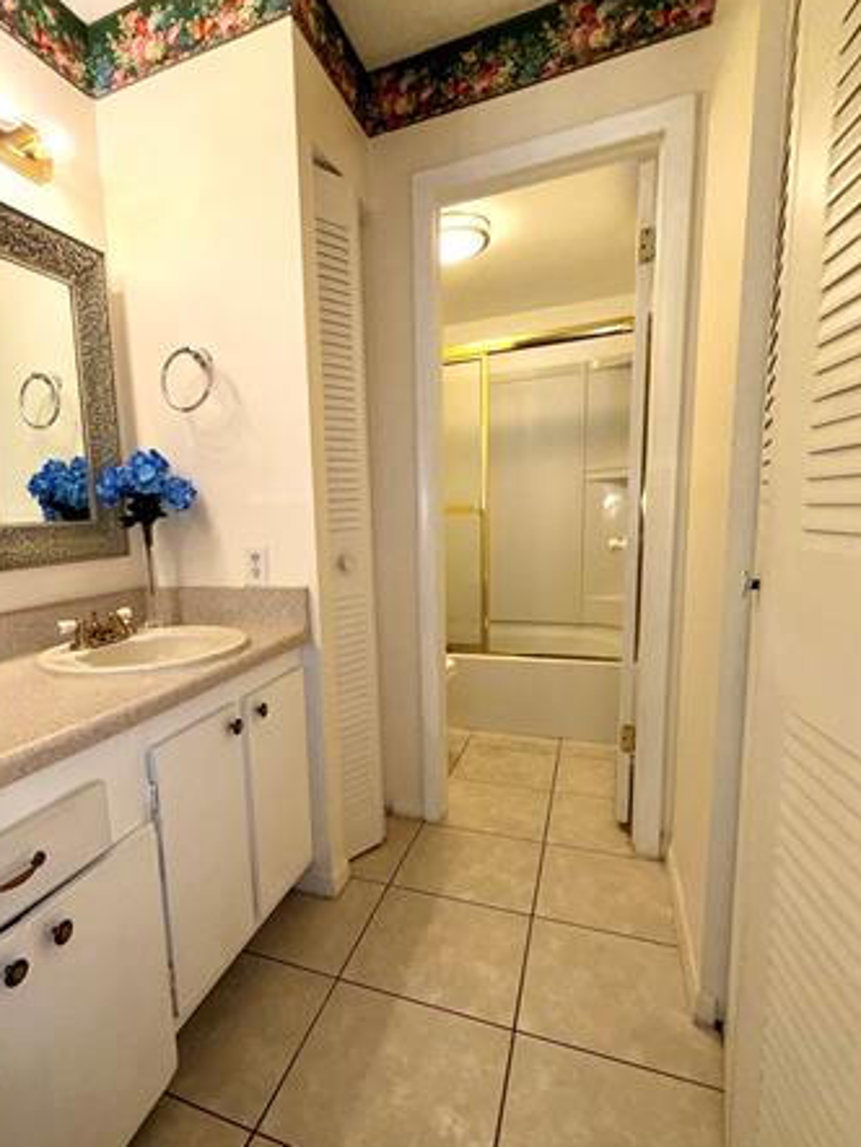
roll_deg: +2.3
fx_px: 630
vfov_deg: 84.4
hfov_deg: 67.3
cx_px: 306
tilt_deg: -9.2
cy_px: 623
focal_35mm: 19
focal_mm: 2.22
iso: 40
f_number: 2.2
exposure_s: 1/120
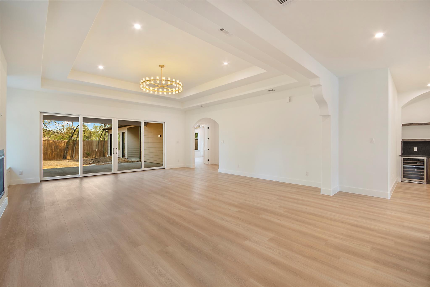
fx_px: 179
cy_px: 144
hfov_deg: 100.4
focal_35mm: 15
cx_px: 215
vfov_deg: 77.3
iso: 100
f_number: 8
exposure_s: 1/30
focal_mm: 10
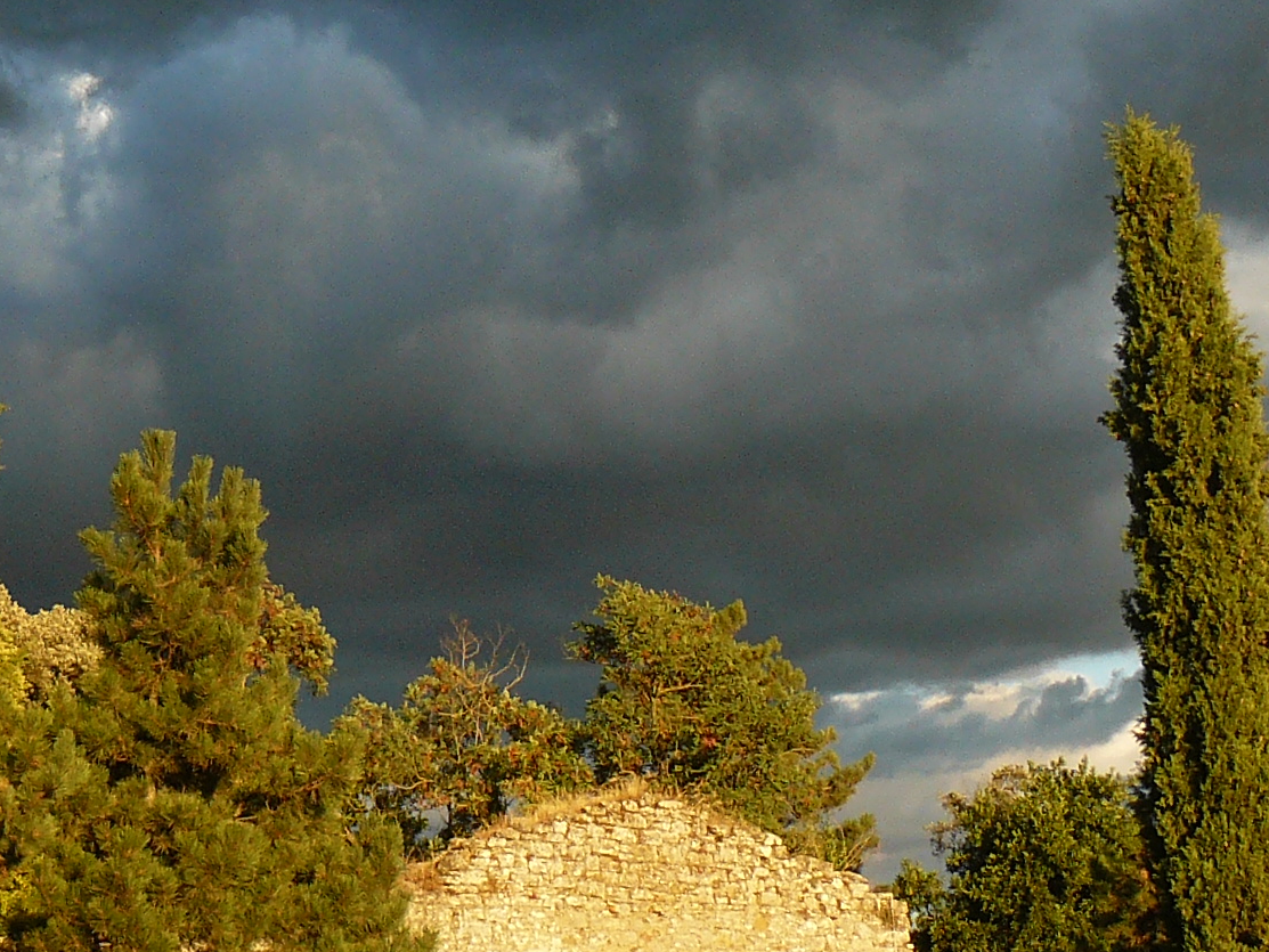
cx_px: 449
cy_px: 263
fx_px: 3776
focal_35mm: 103
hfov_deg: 19.0
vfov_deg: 14.3
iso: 100
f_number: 4
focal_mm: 6.1
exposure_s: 1/200
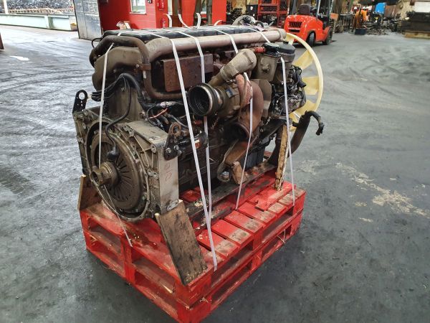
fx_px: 323
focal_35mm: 26
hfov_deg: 67.3
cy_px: 162
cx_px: 215
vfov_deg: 53.1
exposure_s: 1/50
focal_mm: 4.32
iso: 320
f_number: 2.4
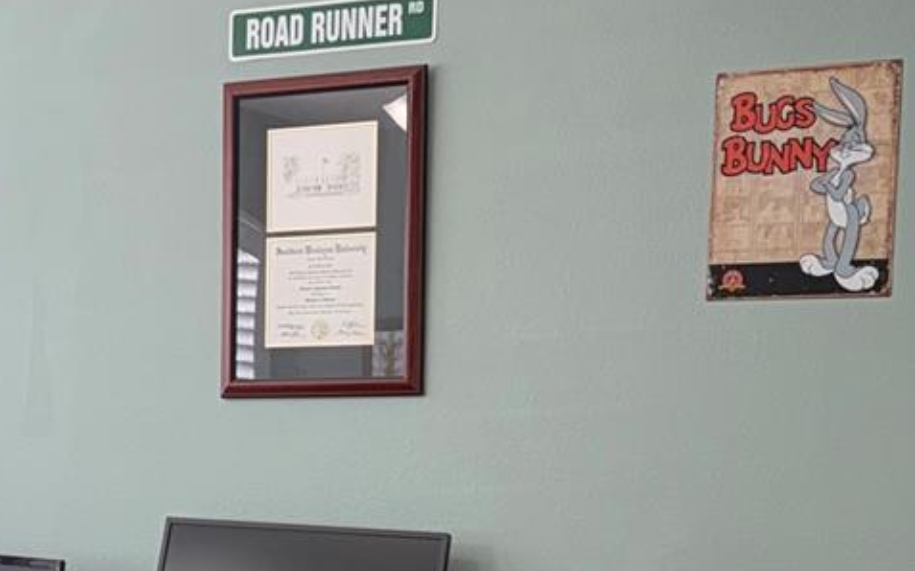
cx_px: 406
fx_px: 1596
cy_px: 514
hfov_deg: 32.0
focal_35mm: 64
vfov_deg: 19.9
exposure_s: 1/120
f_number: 1.78
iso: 160
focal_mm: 6.76
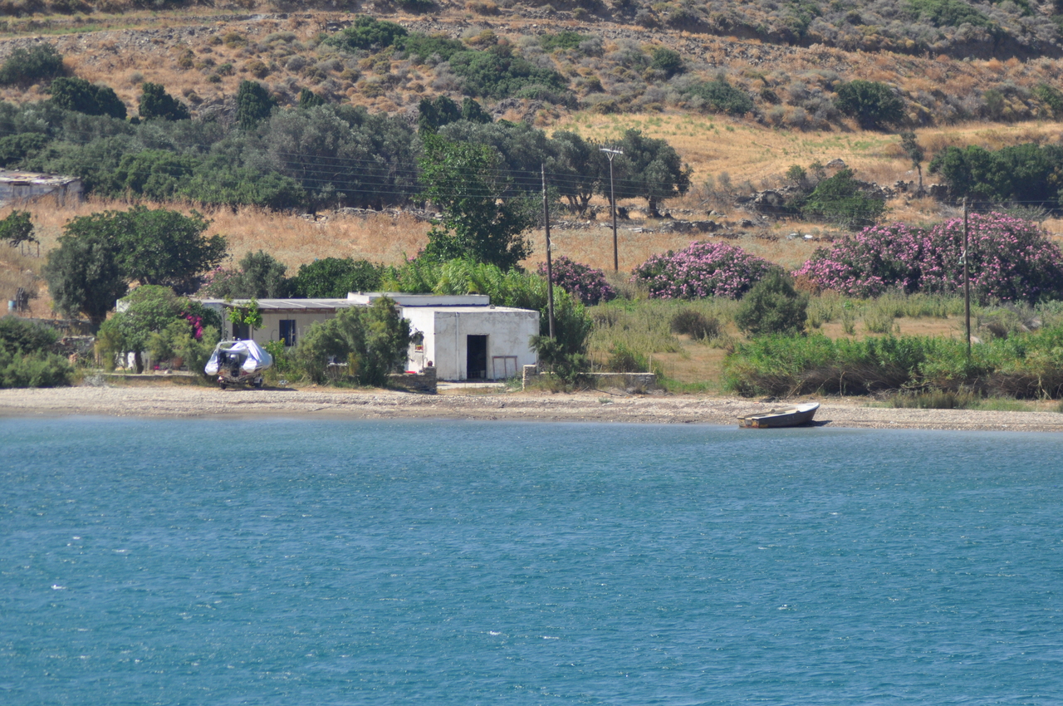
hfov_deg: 6.9
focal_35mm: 300
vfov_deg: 4.6
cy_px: 353
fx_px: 8847
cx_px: 532
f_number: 5.6
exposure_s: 1/2000
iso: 400
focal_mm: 200
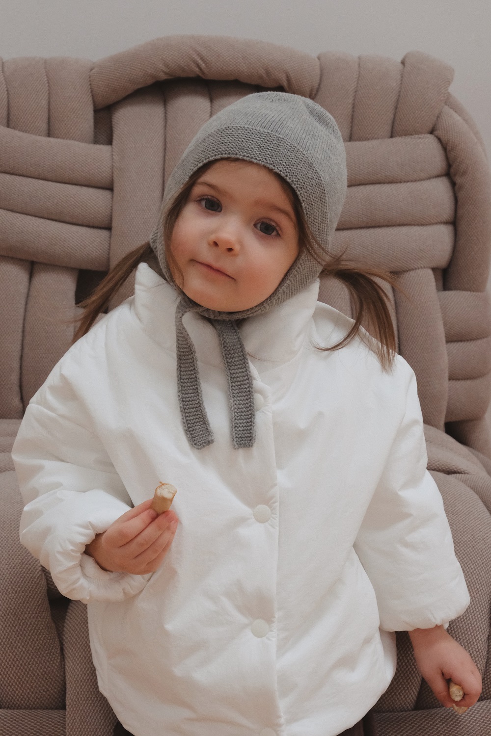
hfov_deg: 18.7
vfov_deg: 27.7
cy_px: 368
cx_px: 246
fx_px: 1493
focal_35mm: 73
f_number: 13
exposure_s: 1/100
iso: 8000
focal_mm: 48.4
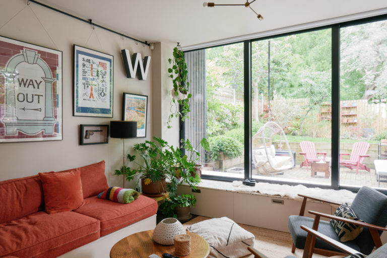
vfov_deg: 53.1
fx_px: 258
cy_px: 129
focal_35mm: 24
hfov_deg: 73.7
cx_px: 194
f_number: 11
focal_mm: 16
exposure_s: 1.5
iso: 160
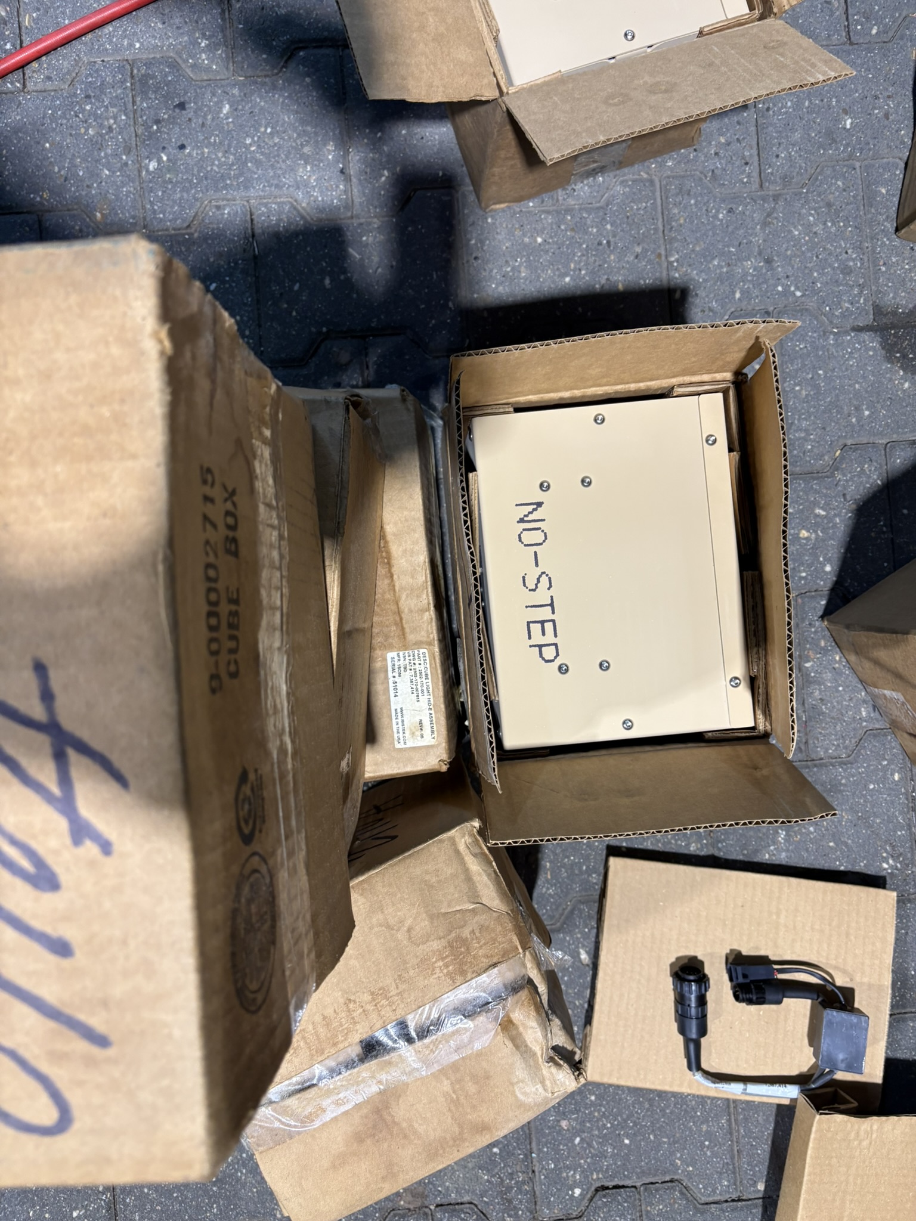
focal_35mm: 26
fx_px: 917
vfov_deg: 67.3
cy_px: 610
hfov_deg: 53.1
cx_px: 458
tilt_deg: -87.4
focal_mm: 5.96
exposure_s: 1/50
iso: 125
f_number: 1.6
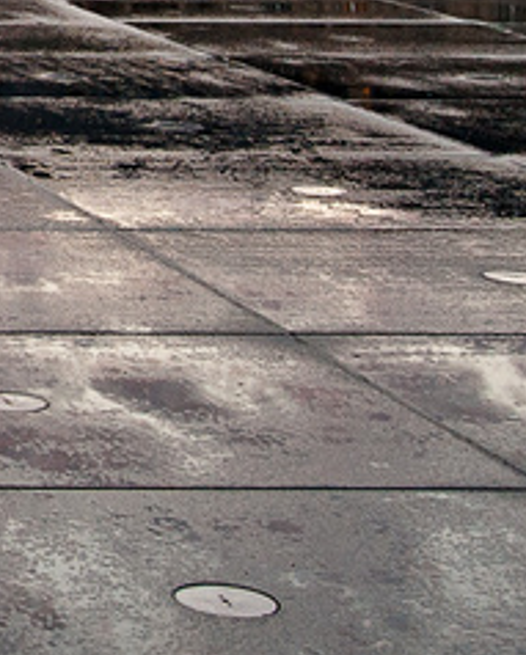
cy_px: -402
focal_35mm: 133
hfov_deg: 10.2
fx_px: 2583
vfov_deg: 13.4
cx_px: -727
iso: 200
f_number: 14
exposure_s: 1/8
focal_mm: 20
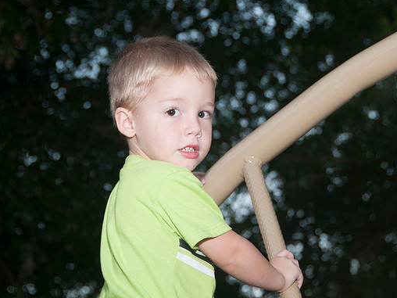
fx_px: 1319
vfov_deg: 12.9
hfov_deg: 17.1
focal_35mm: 115
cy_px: 148
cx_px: 213
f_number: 6.3
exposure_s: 1/60
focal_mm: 70
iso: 200
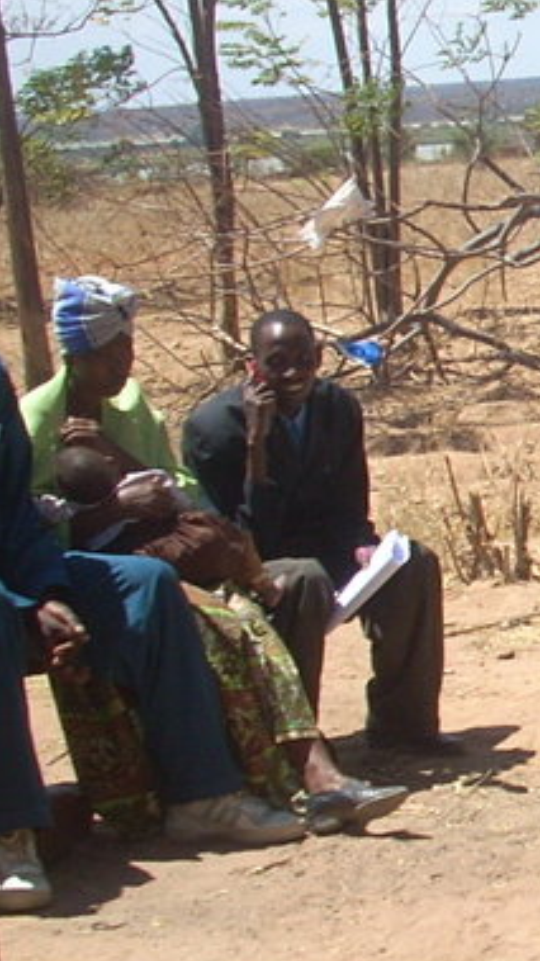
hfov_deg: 10.1
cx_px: 1174
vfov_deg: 19.6
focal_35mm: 109
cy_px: 444
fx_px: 2776
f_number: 5.6
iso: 64
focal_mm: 6.2
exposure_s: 1/220
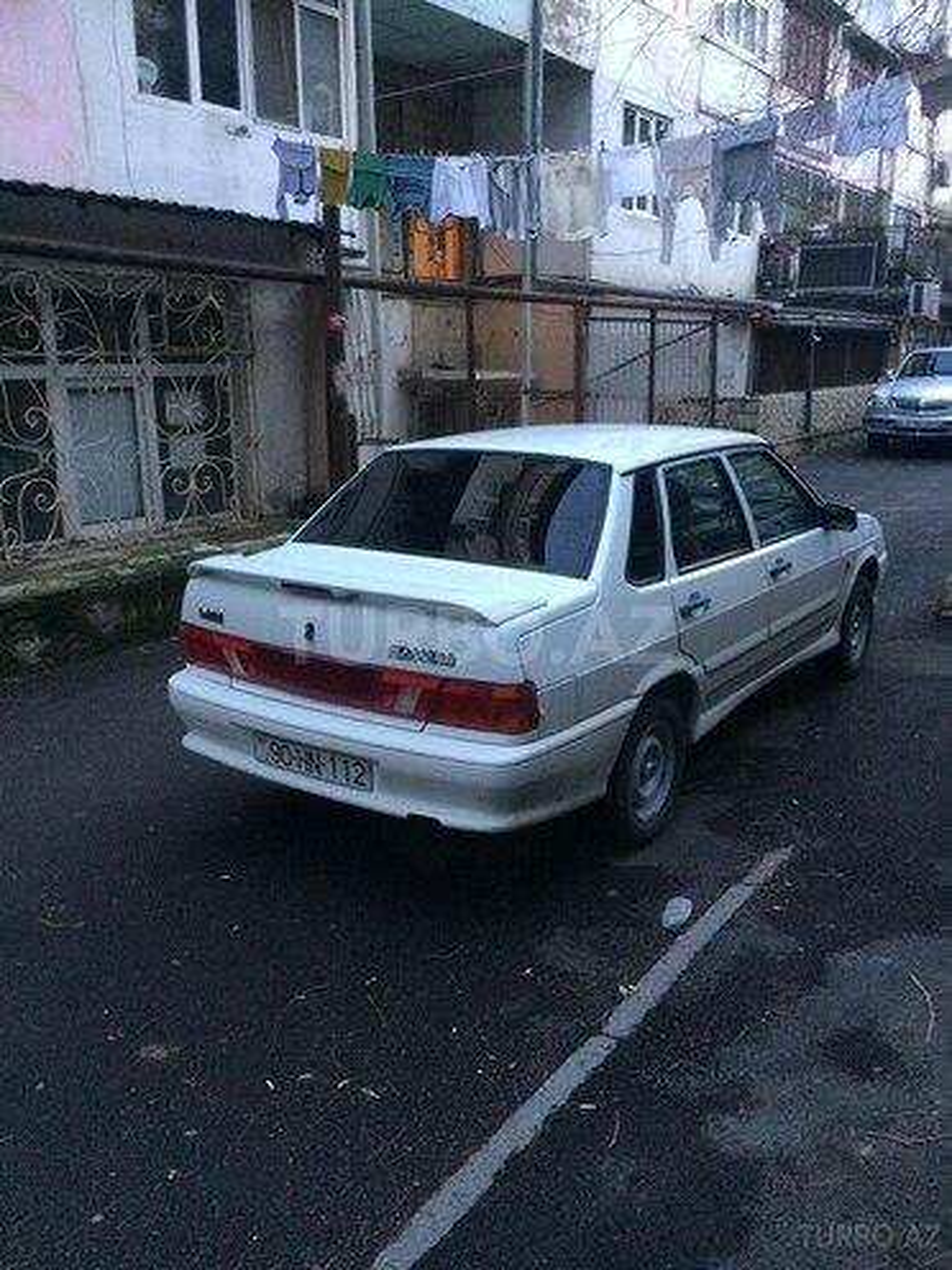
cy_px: 635
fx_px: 1063
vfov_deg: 61.7
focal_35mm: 29
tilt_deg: -16.3
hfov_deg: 48.2
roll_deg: +0.6
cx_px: 476
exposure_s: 1/33
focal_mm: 4.15
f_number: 2.2
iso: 320
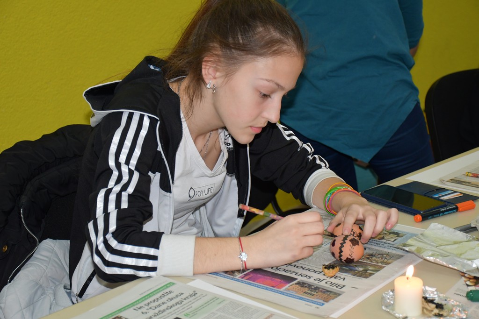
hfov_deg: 28.1
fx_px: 958
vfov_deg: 18.9
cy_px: 160
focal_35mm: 72
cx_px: 240
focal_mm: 48
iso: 1000
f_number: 4.5
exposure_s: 1/60
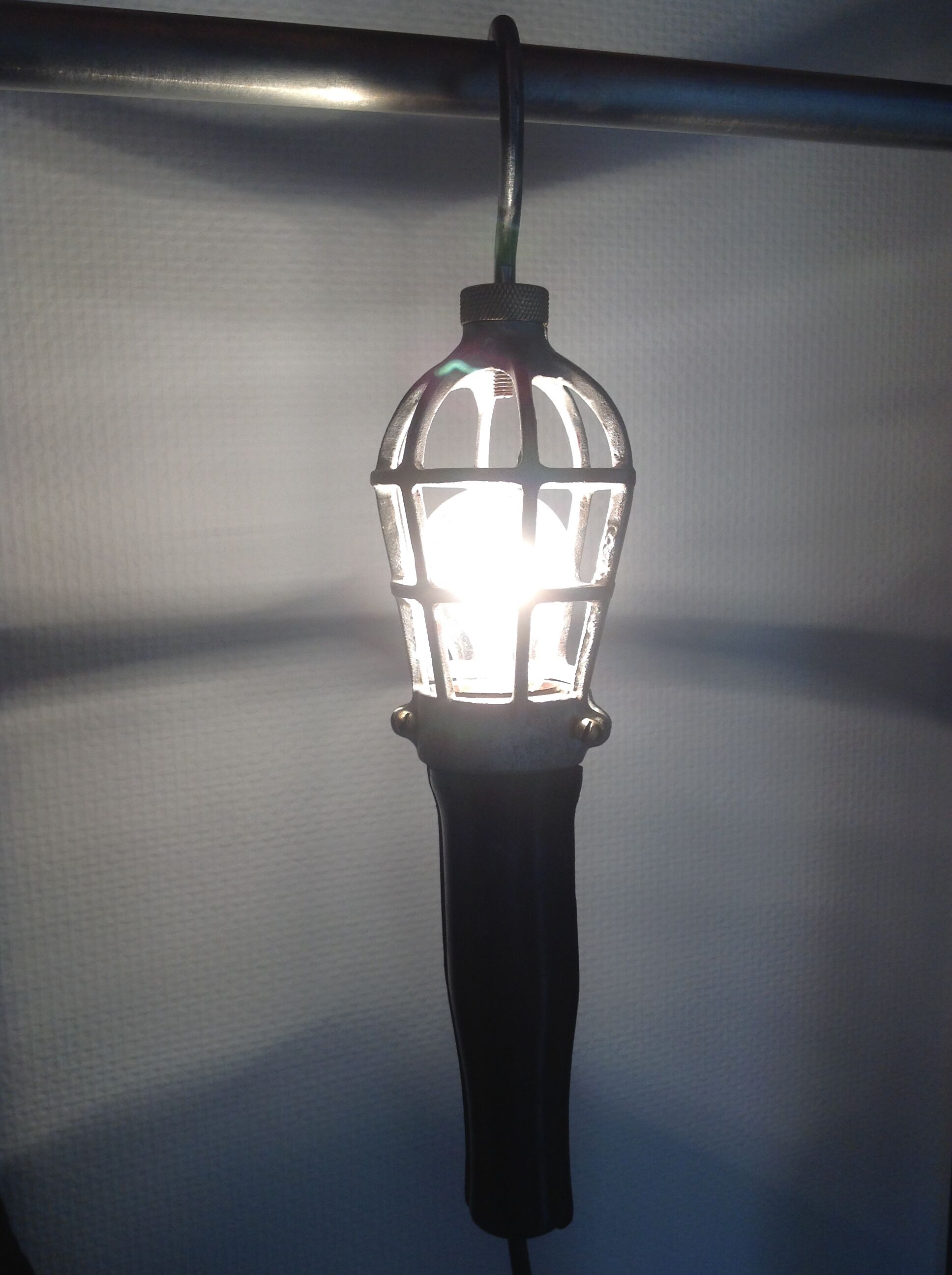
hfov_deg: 40.6
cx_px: 476
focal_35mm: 35
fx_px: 1287
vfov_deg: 52.7
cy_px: 638
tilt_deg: -9.8
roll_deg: +1.9
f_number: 2.4
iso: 64
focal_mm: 4.28
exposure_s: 1/120
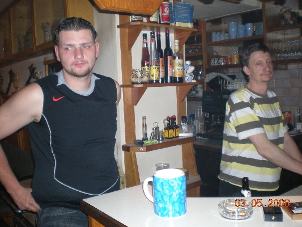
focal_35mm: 38
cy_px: 114
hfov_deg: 49.0
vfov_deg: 37.7
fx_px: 332
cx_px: 151
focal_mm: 6.3
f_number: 3.1
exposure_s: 1/60
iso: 171
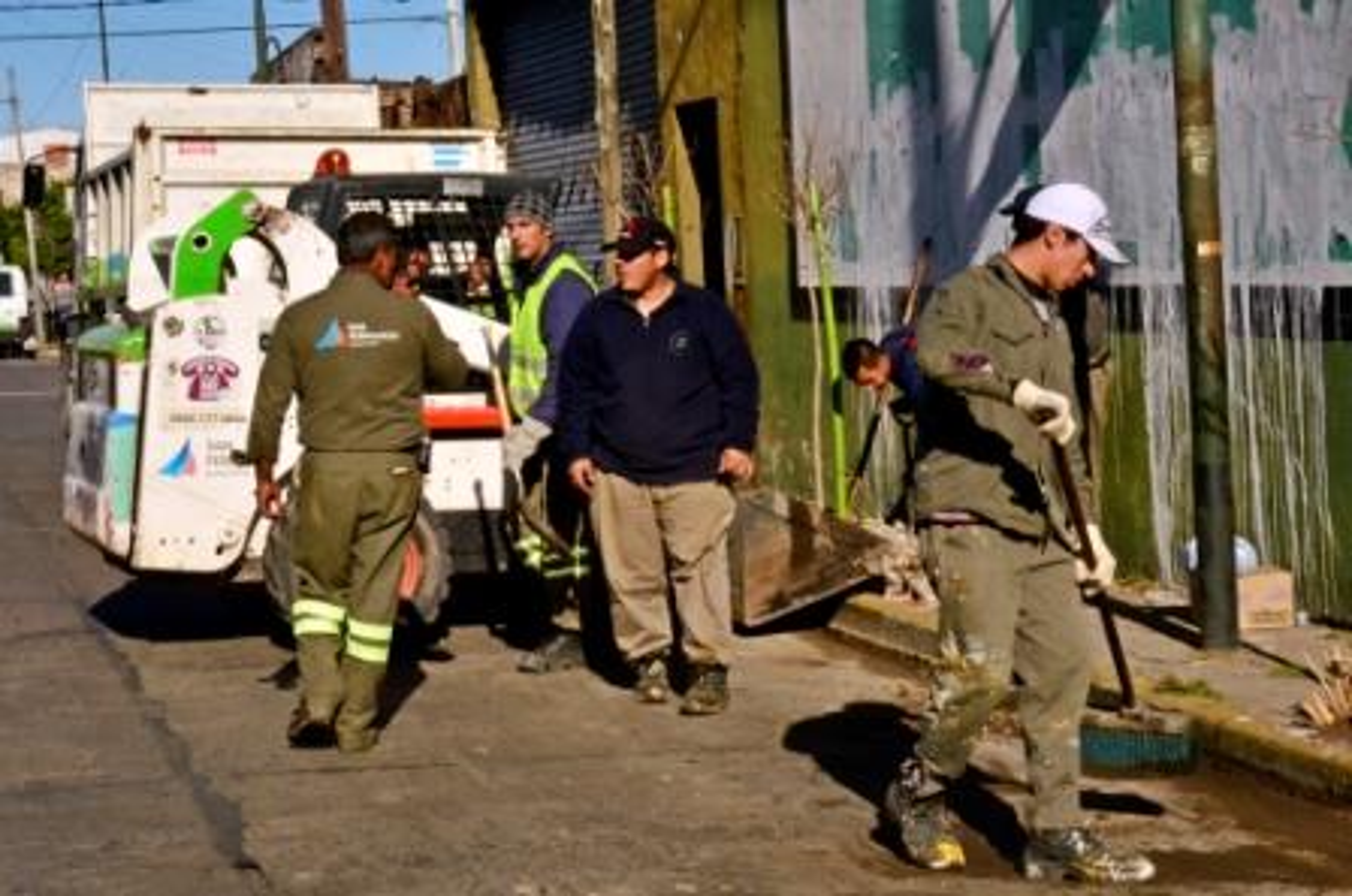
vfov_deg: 17.4
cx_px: 676
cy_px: 448
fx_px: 2924
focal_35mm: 78
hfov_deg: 26.0
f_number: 32
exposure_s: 1/250
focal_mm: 52
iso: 800
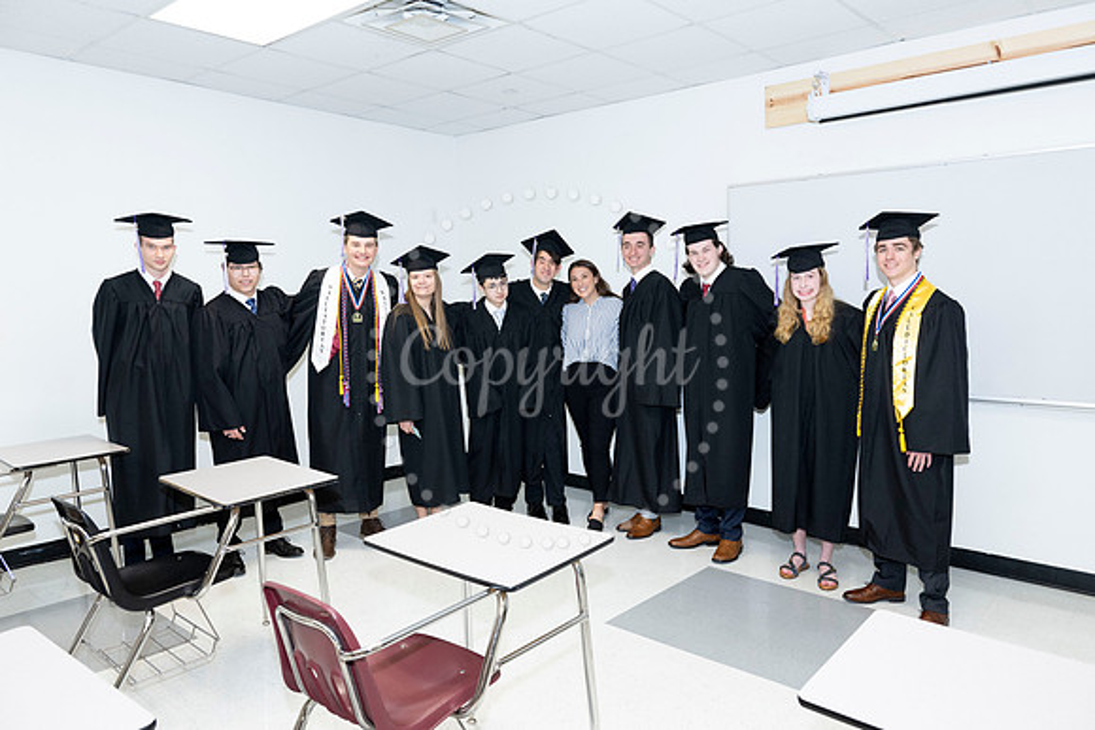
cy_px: 365
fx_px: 730
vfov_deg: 53.2
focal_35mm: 24
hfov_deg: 73.7
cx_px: 548
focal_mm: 24
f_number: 5.6
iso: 800
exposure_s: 1/80
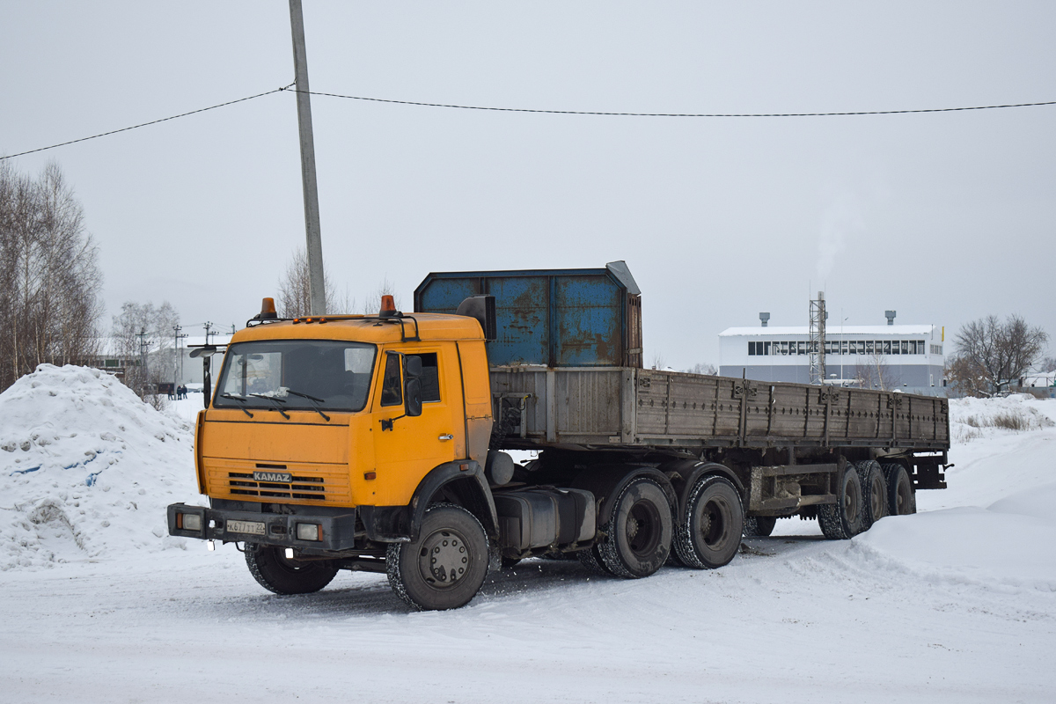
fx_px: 1980
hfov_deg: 29.9
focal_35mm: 68
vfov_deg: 20.2
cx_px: 528
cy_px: 352
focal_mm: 45
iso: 200
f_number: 5.6
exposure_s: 1/640
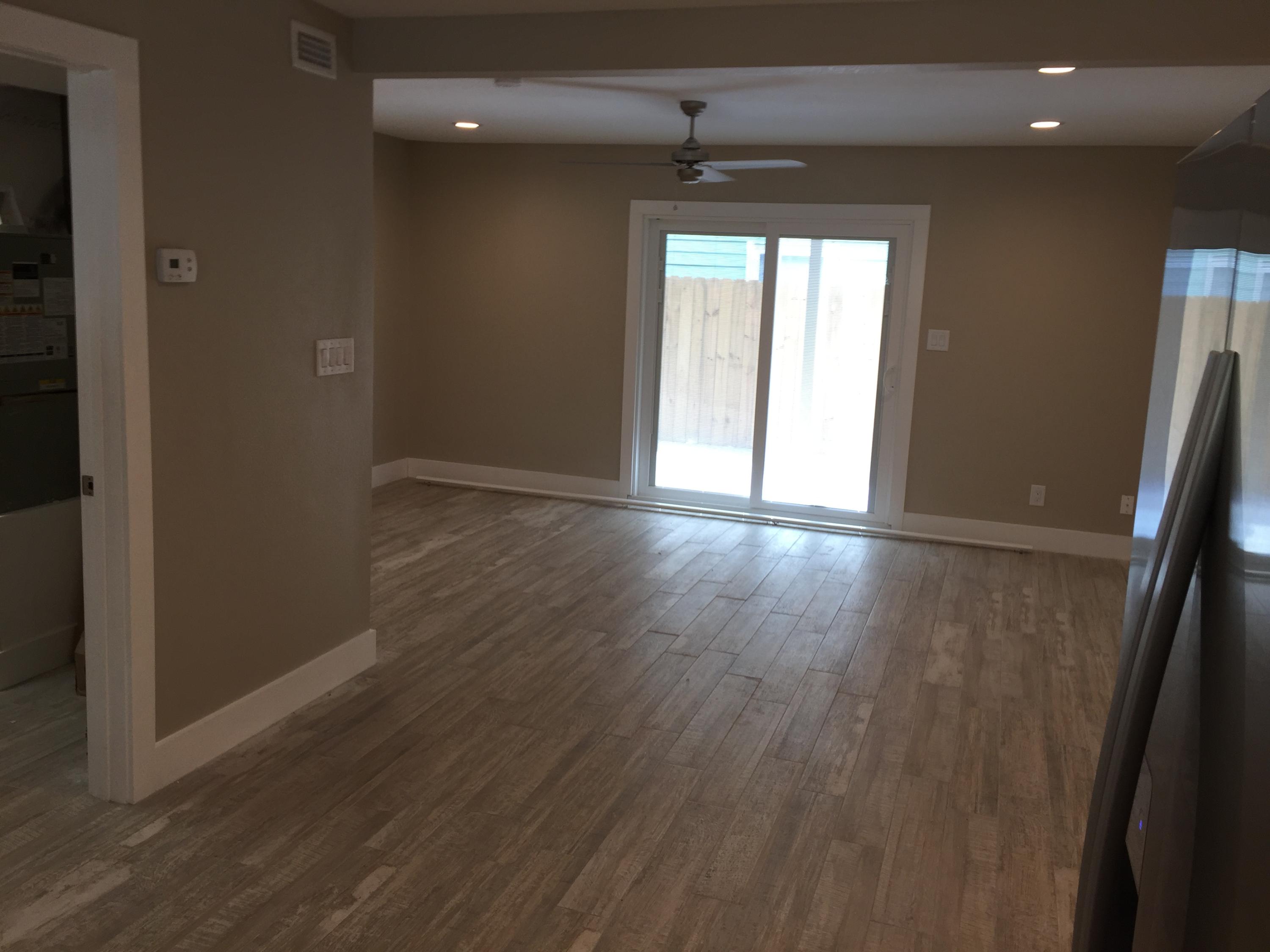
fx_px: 1064
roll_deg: -2.6
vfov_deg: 48.2
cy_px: 476
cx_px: 635
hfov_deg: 61.7
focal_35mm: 29
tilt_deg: -9.9
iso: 32
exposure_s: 1/60
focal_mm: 4.15
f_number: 2.2
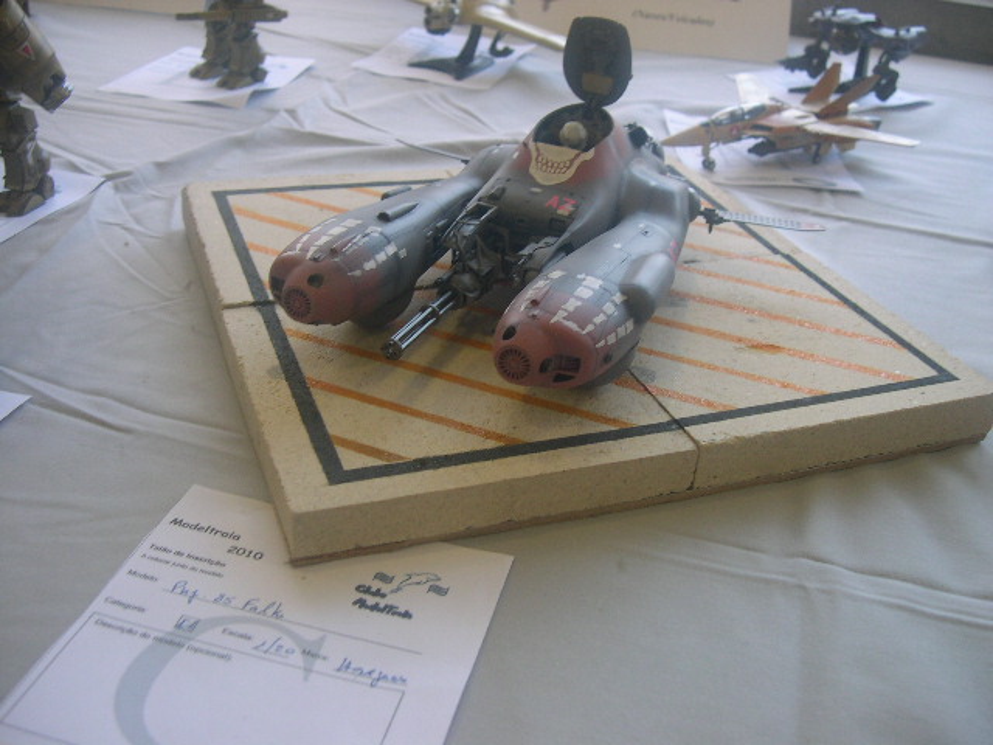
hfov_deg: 49.0
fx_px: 1090
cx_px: 496
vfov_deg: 37.7
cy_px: 372
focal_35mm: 38
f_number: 2.8
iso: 100
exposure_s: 1/42.9
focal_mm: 8
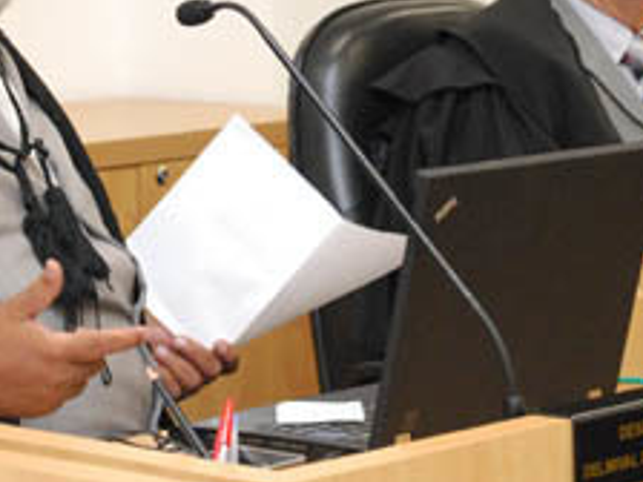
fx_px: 3289
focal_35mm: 177
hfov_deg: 11.2
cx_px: 324
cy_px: 131
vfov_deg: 8.4
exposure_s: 1/60
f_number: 5.6
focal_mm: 55
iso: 1600
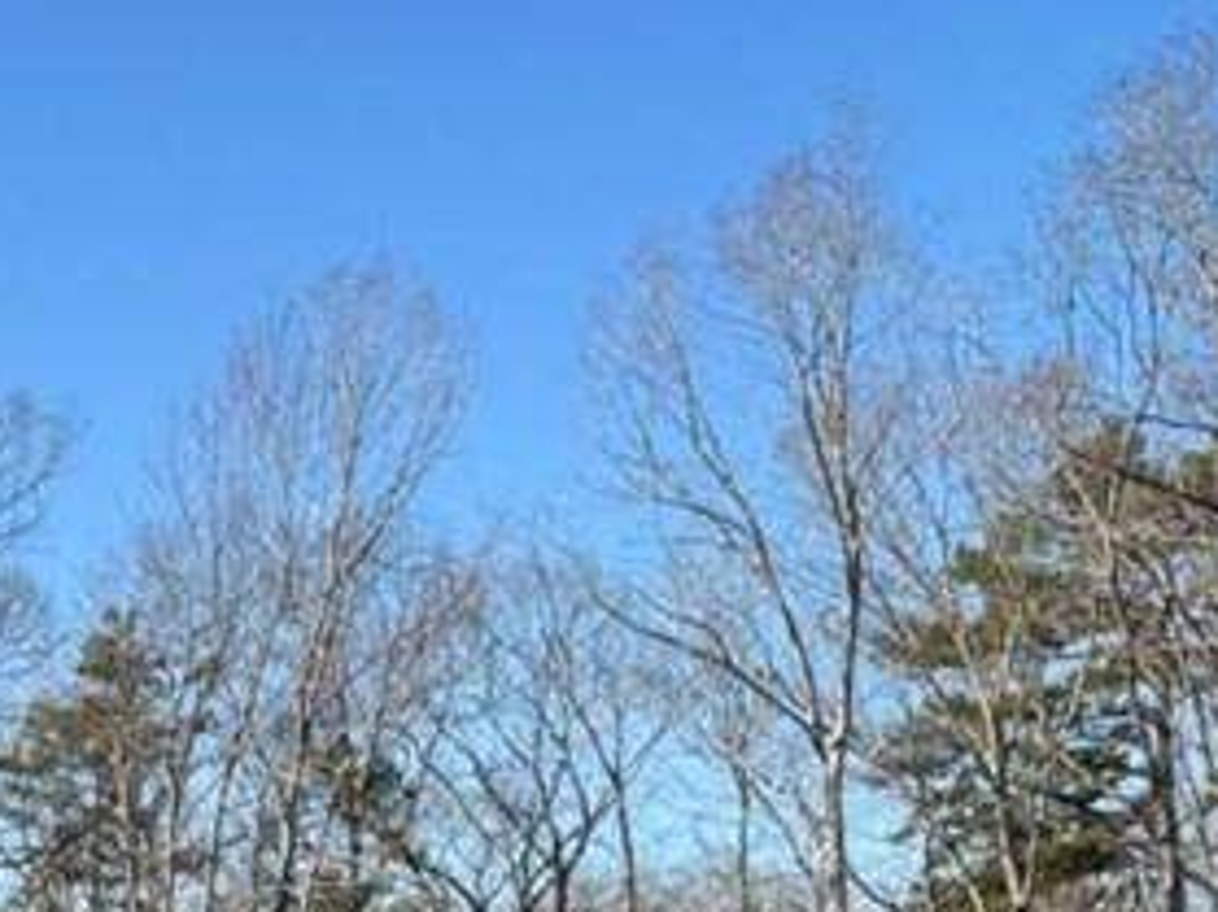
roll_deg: -0.7
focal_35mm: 88
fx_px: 3095
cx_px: -795
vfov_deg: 16.3
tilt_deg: +1.4
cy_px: 1012
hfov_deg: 18.6
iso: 80
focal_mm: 6.76
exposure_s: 1/3247
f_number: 1.78
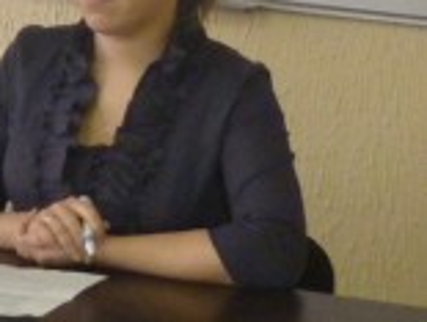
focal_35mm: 222
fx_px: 2745
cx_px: -259
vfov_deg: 6.7
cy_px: -106
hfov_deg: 8.6
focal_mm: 8
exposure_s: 1/40
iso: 400
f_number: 3.2
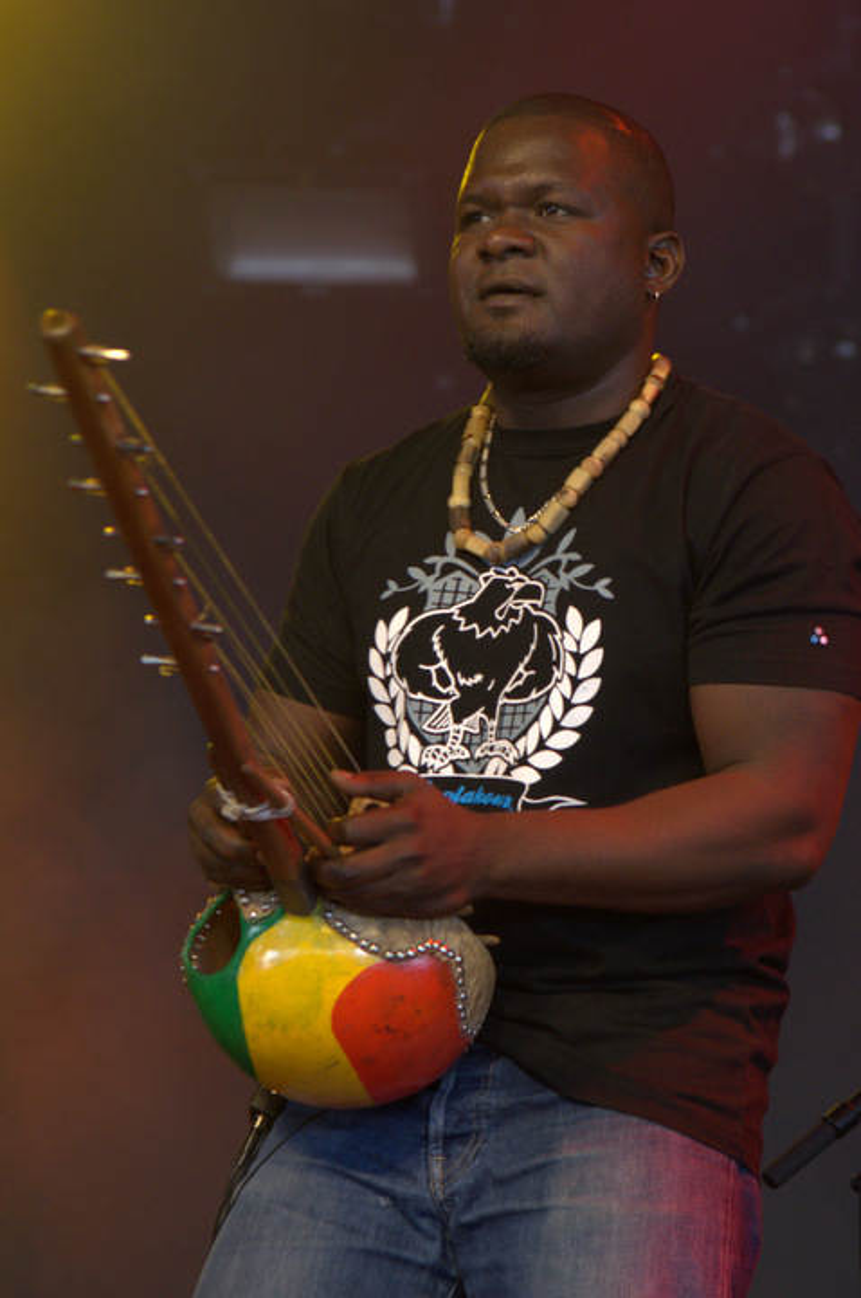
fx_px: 6584
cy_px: 649
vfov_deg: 11.3
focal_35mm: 183
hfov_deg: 7.5
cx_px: 430
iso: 2500
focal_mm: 122
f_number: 5
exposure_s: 1/125
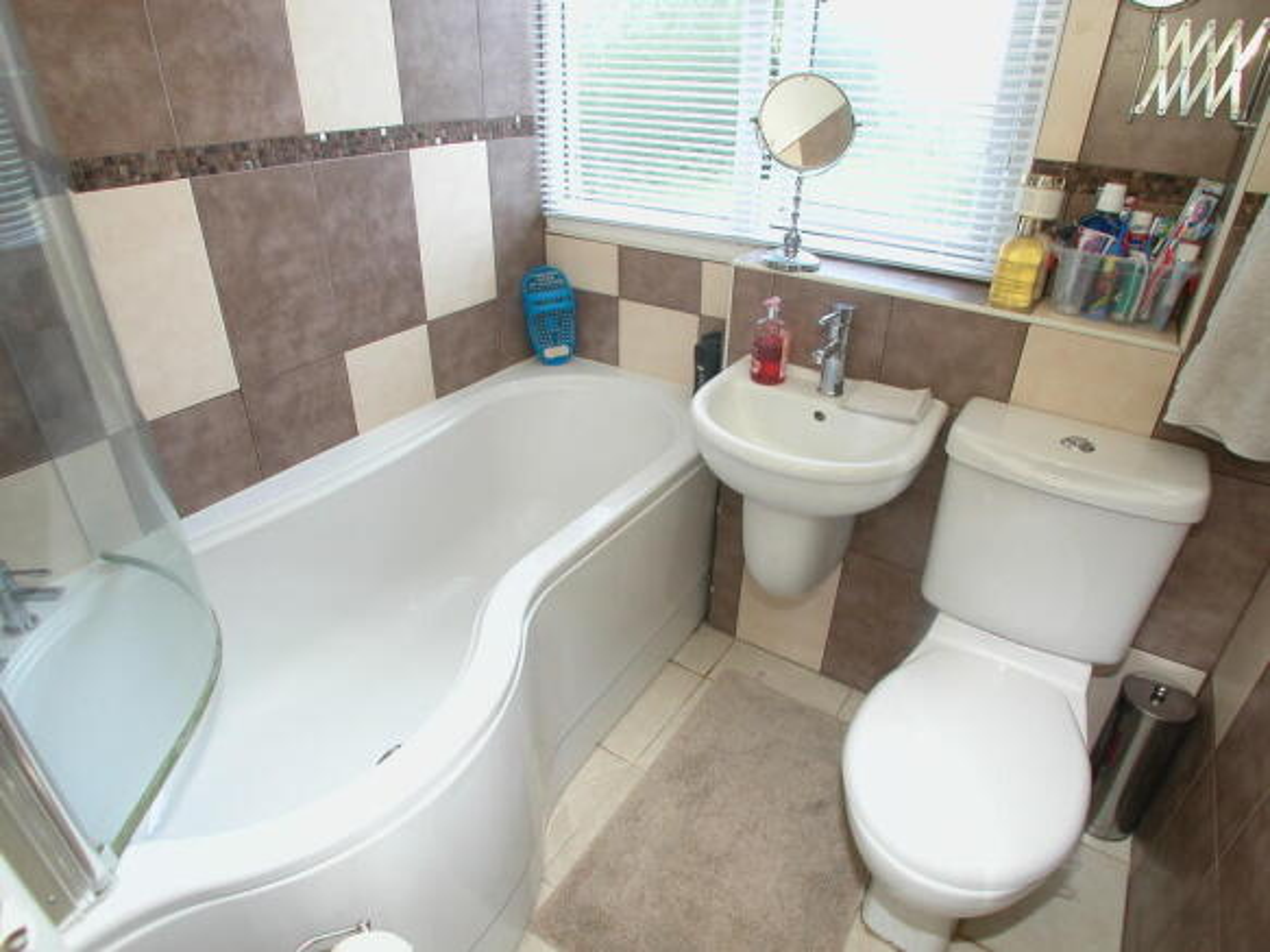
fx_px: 1027
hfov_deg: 63.5
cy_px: 476
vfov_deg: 49.7
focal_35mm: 28
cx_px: 635
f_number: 2.8
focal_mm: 7.1
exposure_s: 1/38.9
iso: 100
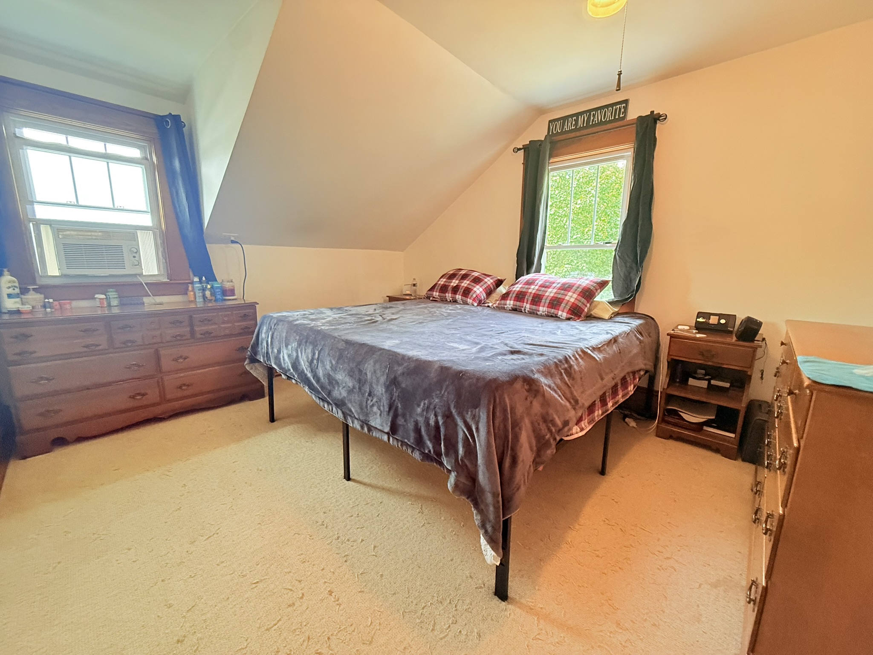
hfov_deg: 102.1
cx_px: 436
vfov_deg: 85.7
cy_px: 328
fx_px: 353
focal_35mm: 14
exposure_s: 1/60
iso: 500
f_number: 2.2
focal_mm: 2.22
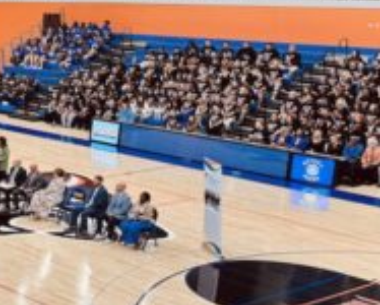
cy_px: 150
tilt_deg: -13.4
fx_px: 844
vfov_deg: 20.5
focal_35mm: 75
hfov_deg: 20.7
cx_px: -226
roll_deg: +0.6
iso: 100
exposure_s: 1/120
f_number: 1.78
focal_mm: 6.76
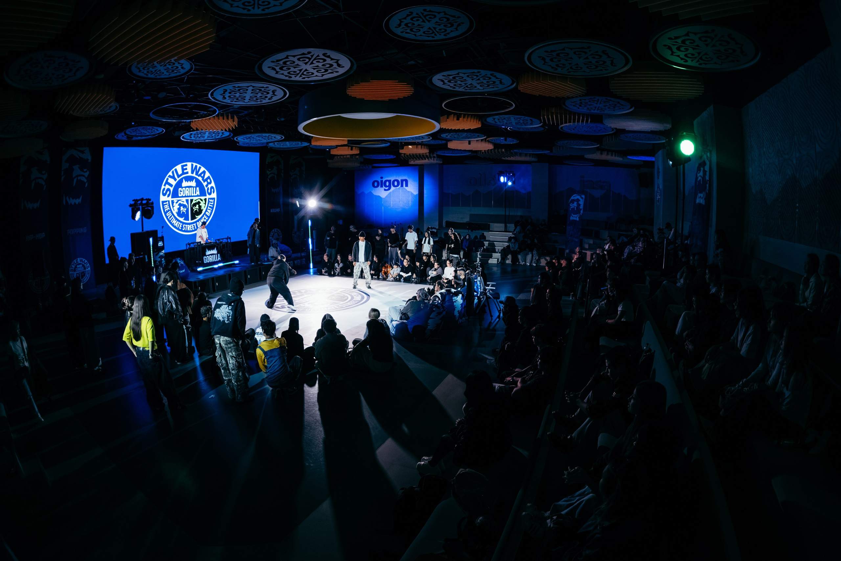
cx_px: 433
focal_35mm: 17
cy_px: 280
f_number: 2.8
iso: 3200
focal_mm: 15
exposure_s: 1/500
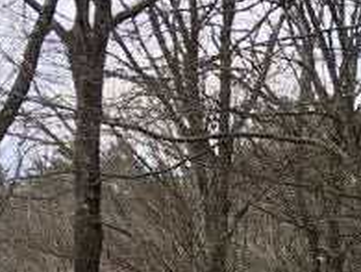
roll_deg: -2.9
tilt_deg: -8.4
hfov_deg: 9.8
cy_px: 851
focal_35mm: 190
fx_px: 1985
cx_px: 665
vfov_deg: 6.9
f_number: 2.2
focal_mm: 4.15
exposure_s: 1/392
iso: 25
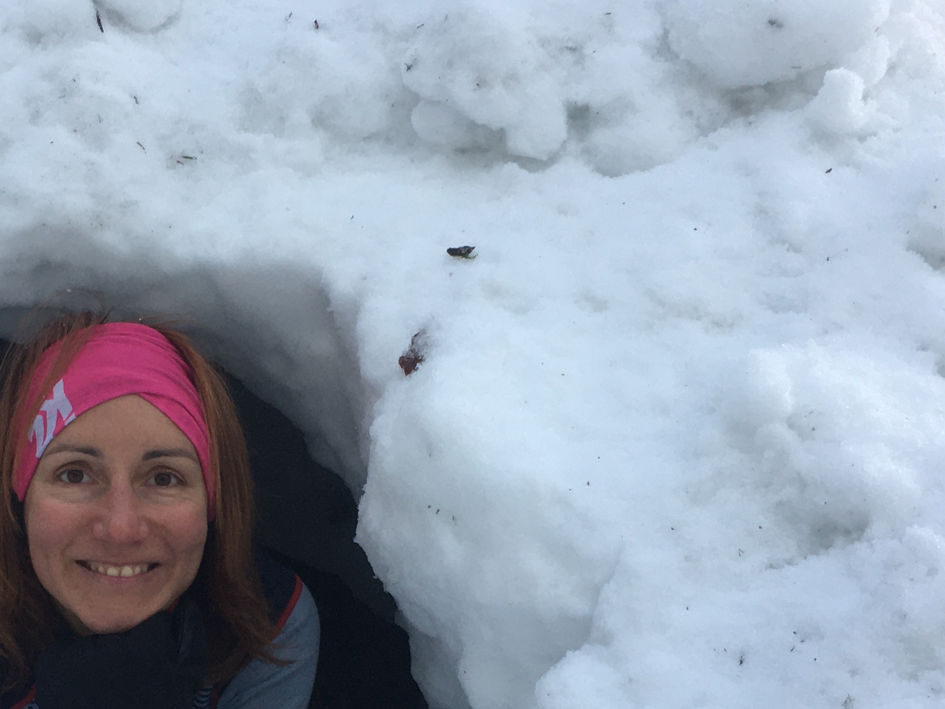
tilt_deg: +0.7
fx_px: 1802
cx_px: 203
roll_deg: -0.3
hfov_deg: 28.8
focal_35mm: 66
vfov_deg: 22.0
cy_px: 561
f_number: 2.2
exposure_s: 1/100
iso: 40
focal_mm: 4.15
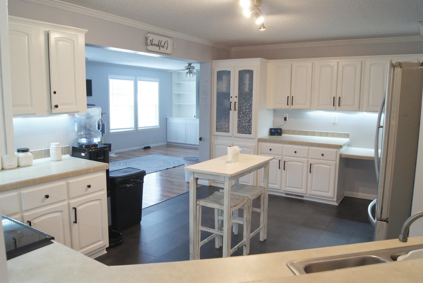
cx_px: 212
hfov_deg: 67.4
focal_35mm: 27
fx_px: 317
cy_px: 142
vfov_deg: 48.0
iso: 3200
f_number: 9
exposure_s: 1/40
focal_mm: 18
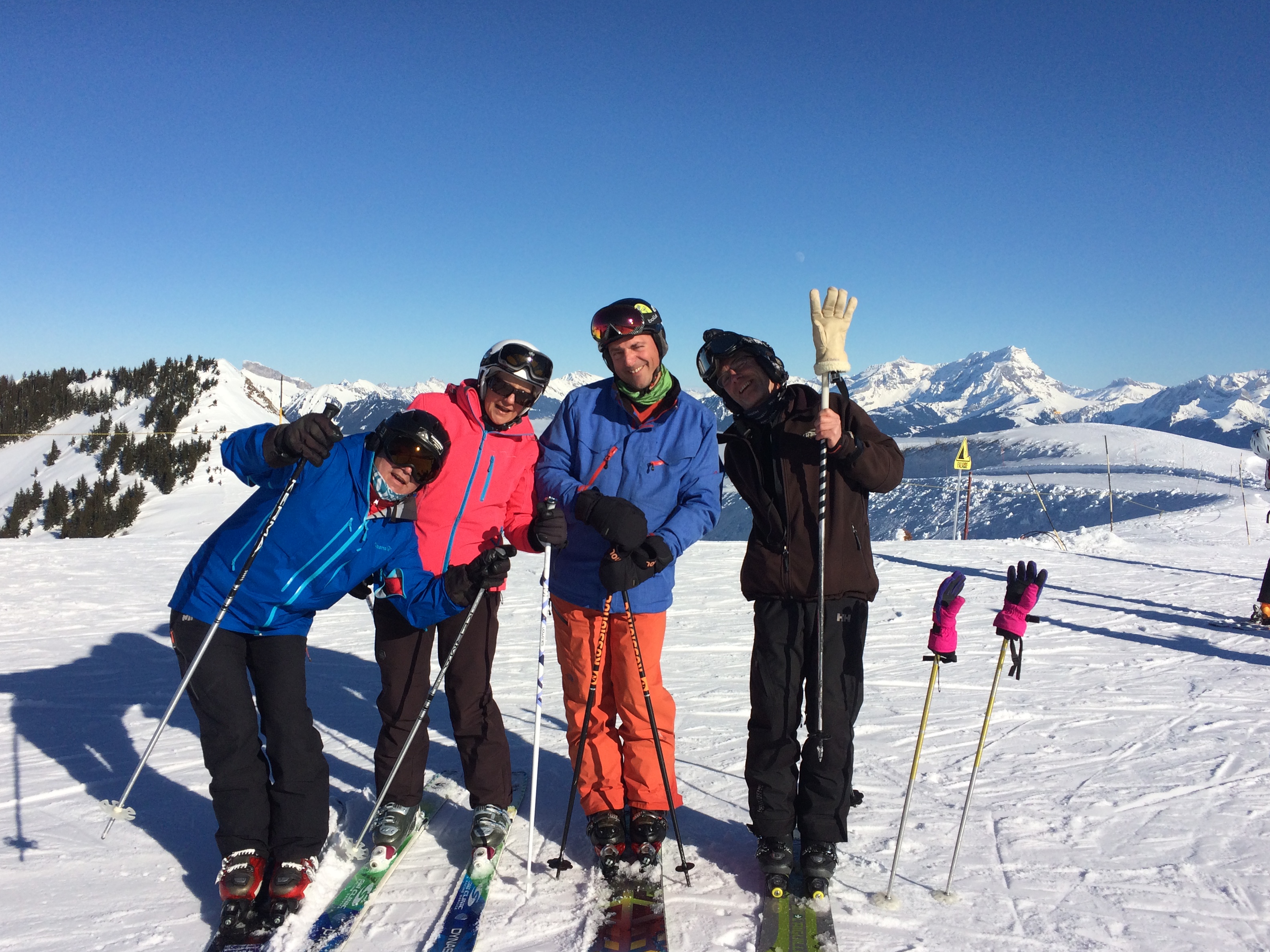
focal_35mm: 30
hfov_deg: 60.0
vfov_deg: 46.8
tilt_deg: -5.2
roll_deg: -0.6
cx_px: 624
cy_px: 490
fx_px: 1101
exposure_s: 1/5128
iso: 40
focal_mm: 4.15
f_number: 2.2
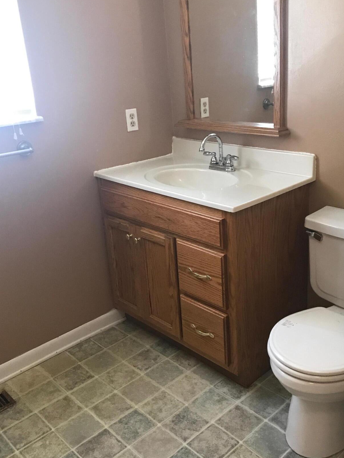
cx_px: 205
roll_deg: +2.8
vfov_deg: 52.6
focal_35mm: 35
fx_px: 464
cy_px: 214
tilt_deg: -20.2
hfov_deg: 40.5
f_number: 1.8
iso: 64
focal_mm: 3.99
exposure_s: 1/15
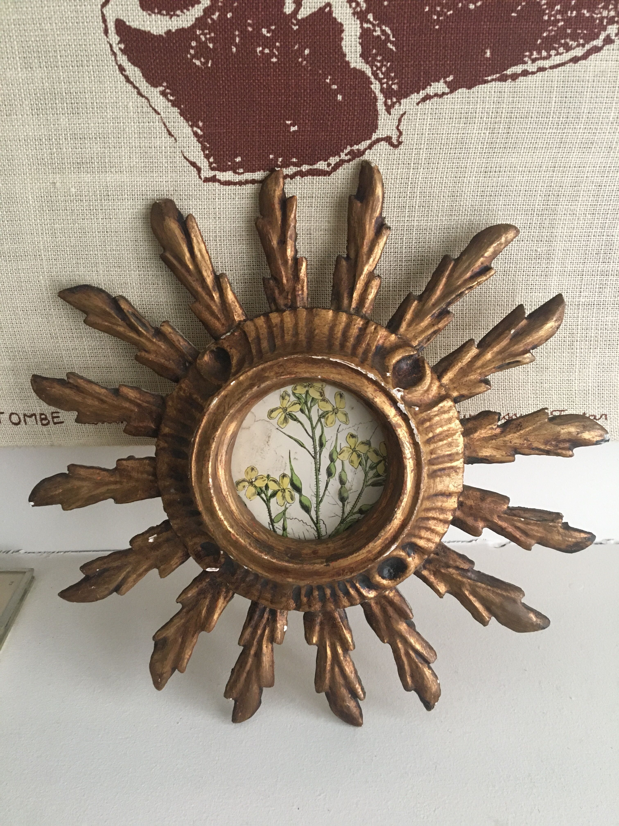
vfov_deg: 61.7
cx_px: 310
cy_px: 413
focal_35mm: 29
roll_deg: +1.4
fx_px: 691
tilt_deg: -26.9
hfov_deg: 48.2
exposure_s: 1/25
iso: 200
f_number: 2.2
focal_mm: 4.15
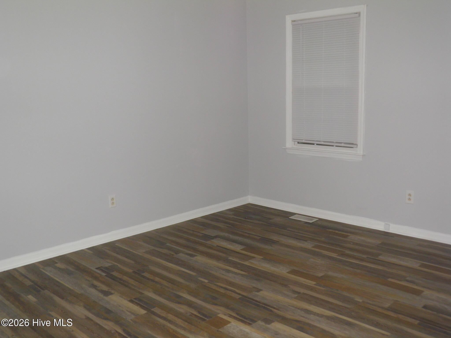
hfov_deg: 52.6
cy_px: 169
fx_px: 456
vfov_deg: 40.7
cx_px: 226
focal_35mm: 35
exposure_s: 1/50
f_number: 3.1
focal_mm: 6.3
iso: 100
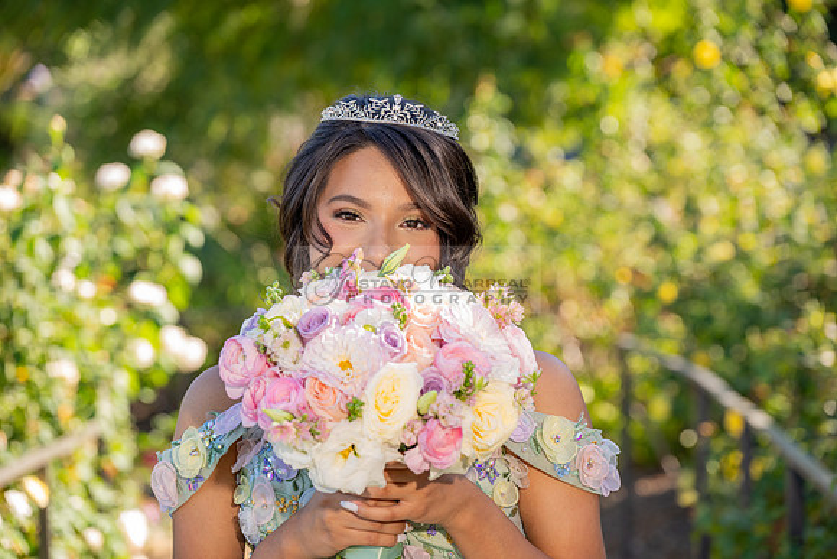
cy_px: 280
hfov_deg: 17.1
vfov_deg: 11.4
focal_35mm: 120
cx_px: 418
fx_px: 2791
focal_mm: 120
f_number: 5
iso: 200
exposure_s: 1/200
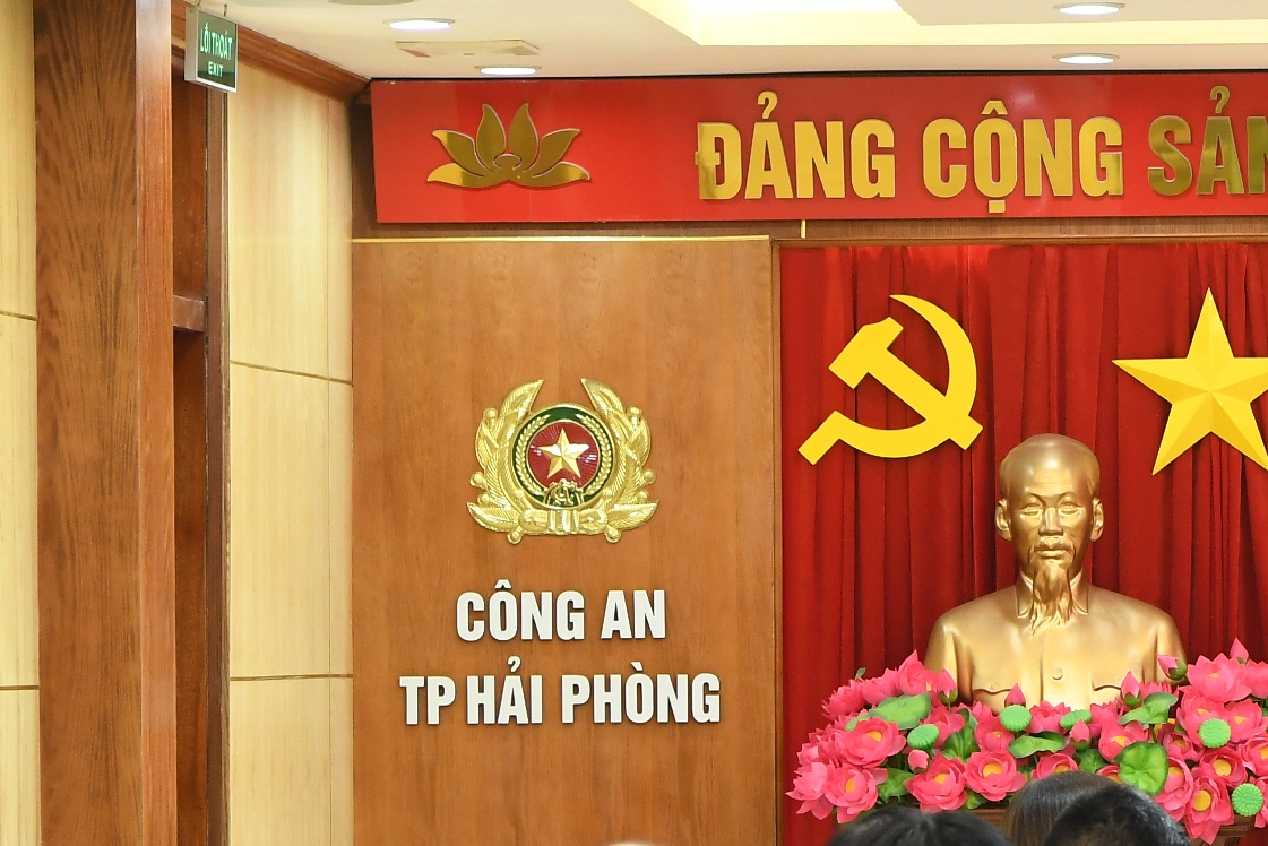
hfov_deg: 9.4
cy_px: 539
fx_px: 7609
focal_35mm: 216
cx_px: 1498
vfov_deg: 6.4
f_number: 4
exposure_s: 1/60
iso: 1250
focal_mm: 58
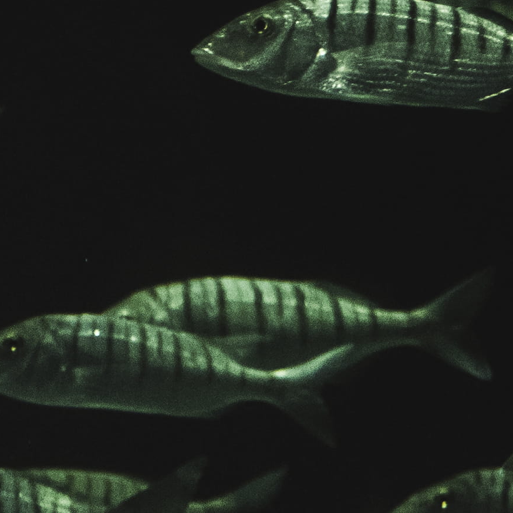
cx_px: -993
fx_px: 6002
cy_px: 541
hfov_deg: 4.7
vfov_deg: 4.9
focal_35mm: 358
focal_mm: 50
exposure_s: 1/125
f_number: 1.8
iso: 800
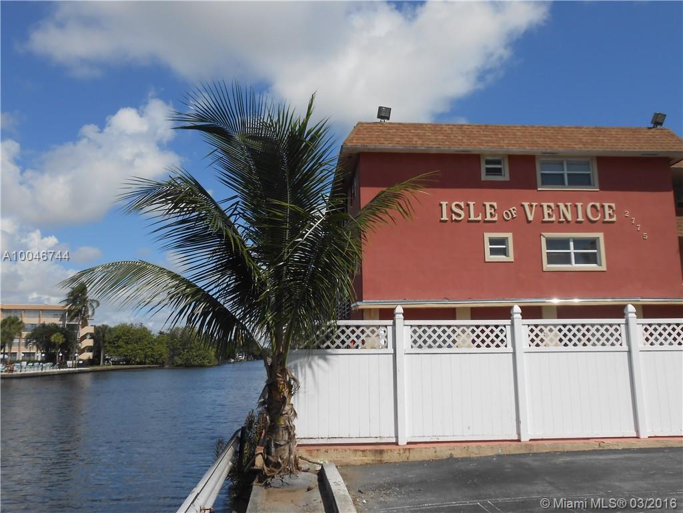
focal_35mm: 30
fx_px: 592
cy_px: 256
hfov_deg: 60.0
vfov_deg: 46.8
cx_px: 342
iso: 80
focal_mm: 5.3
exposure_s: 1/1250
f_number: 3.8
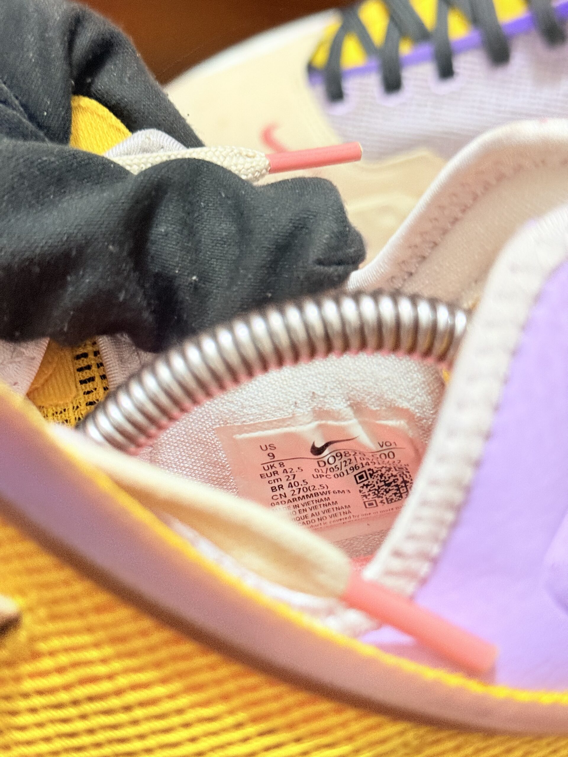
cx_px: 284
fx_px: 1050
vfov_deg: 39.7
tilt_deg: -45.9
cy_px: 378
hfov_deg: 30.3
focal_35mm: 48
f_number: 1.78
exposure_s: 1/33
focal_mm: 6.76
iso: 320
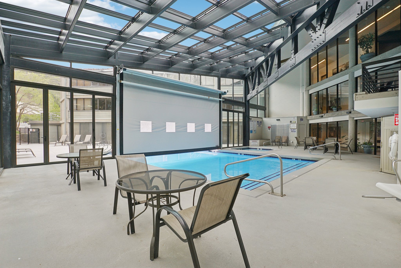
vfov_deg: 73.8
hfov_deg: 96.7
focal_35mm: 16
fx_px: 178
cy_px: 134
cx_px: 200
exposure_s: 1/40
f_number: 8
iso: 400
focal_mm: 16
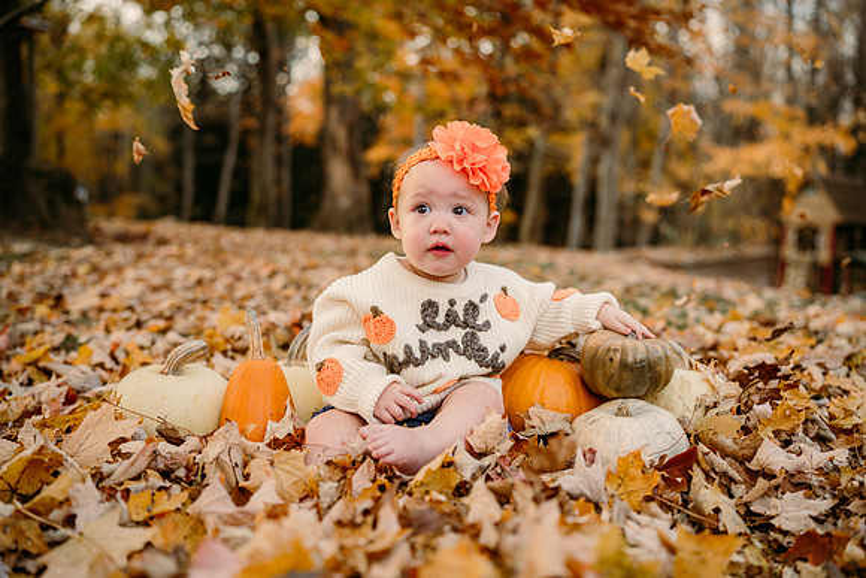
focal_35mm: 36
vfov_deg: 36.9
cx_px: 433
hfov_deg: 53.1
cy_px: 289
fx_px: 866
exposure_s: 1/500
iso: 320
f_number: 2.2
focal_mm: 36
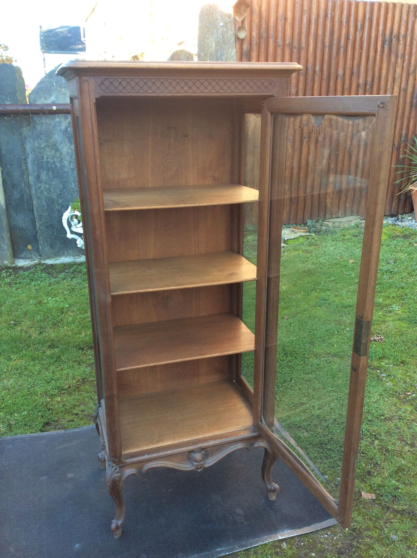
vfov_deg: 56.9
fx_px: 515
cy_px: 279
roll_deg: +0.4
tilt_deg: -20.2
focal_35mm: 32
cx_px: 208
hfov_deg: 44.1
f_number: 2.4
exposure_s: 1/50
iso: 40
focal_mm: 3.3
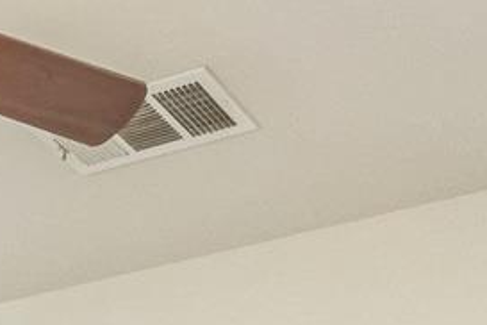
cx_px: 87
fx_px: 1623
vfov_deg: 9.1
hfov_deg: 16.9
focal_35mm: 120
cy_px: 988
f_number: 11
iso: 1600
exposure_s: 1/50
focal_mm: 16
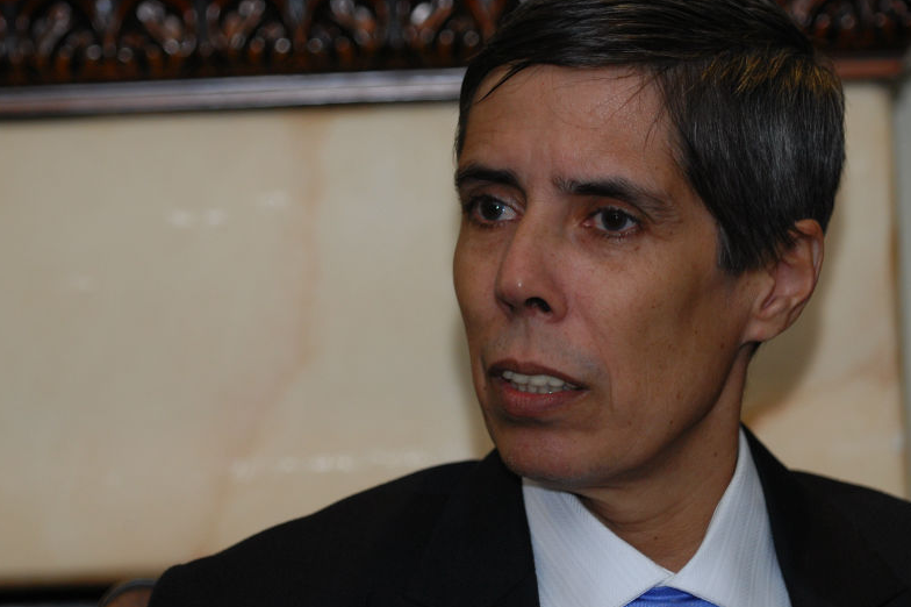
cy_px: 270
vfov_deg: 6.1
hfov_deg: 9.1
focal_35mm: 226
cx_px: 465
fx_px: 5716
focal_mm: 120
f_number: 3.5
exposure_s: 1/200
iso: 500
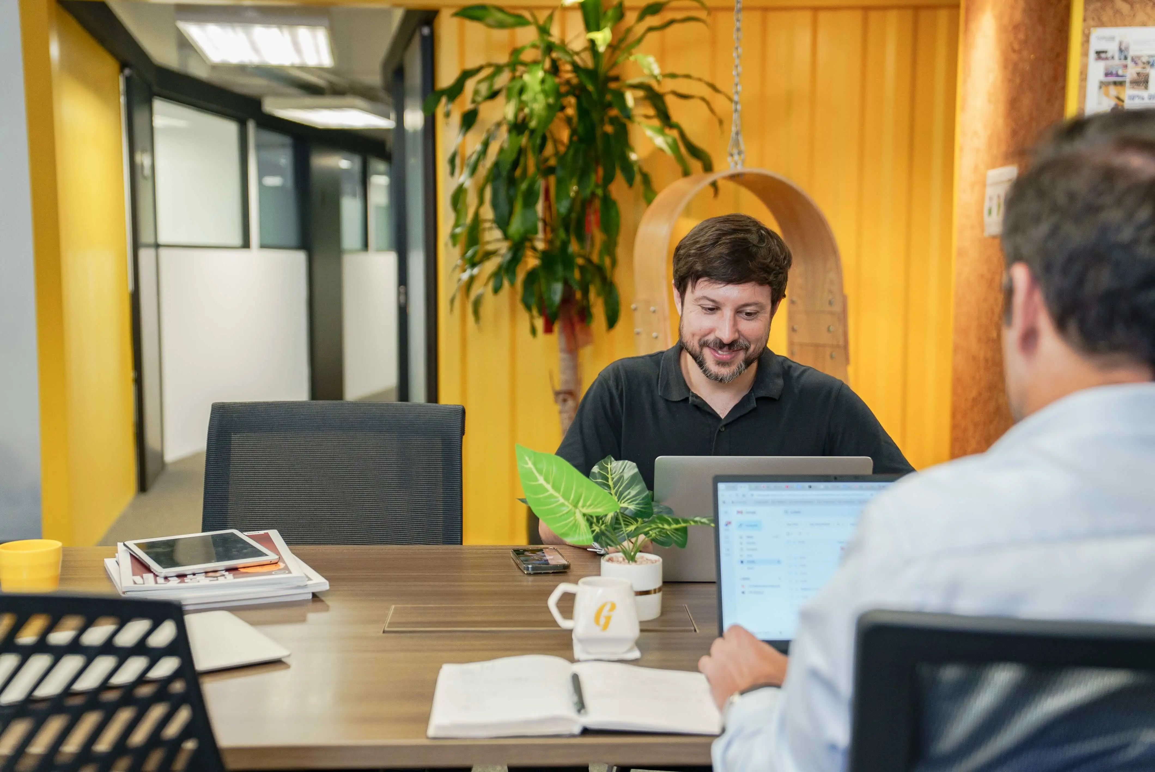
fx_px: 1477
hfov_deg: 42.7
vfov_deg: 29.3
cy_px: 386
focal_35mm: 46
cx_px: 578
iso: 1250
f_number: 2.8
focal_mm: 46
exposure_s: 1/160
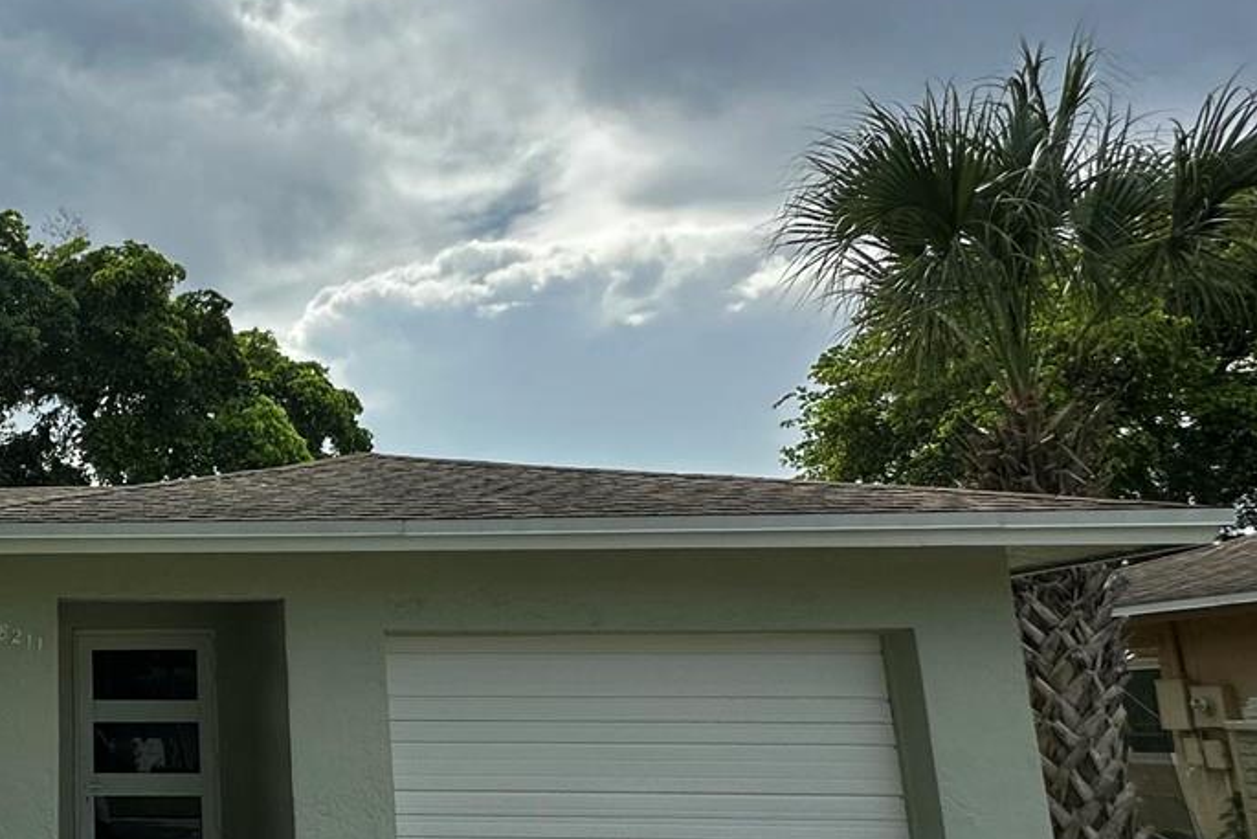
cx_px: -2
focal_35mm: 34
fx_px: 1187
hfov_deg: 46.6
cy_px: 488
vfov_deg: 38.8
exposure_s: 1/2053
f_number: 2.2
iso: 50
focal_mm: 2.22
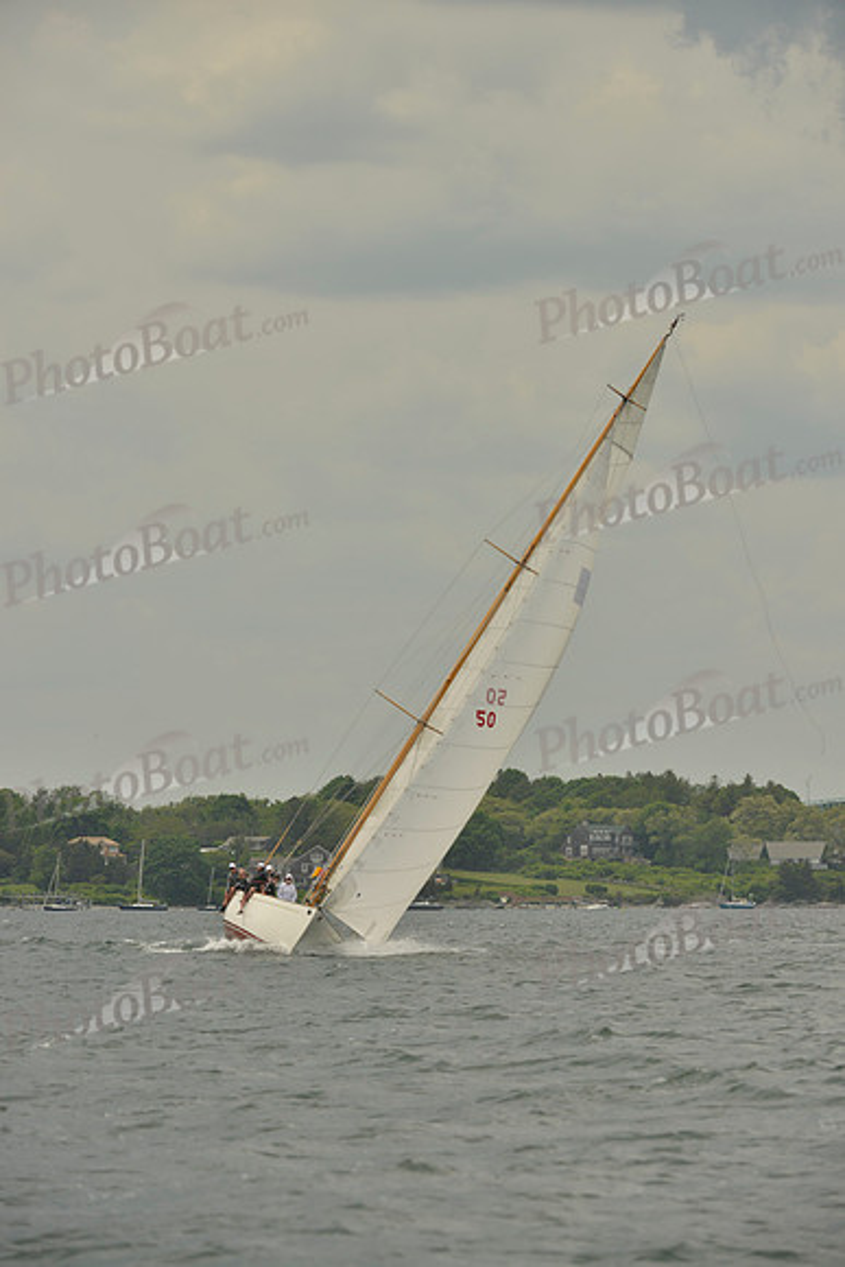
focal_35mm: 200
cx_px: 422
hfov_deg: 6.9
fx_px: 7037
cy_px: 634
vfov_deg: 10.3
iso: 280
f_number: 8
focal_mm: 200
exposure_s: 1/1600
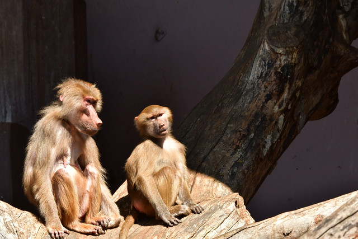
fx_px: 2685
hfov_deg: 7.6
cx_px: 179
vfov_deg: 5.1
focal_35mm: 270
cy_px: 120
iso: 1000
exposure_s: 1/2500
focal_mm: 135
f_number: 7.1
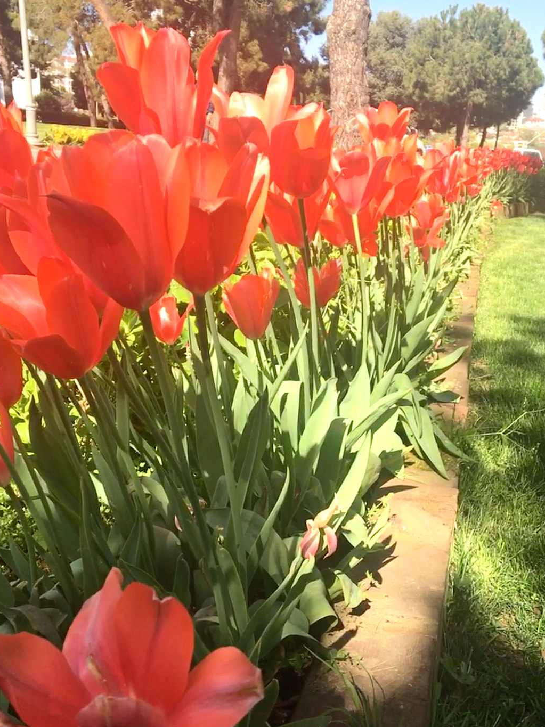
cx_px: 279
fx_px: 714
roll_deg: -3.5
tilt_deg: -18.2
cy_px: 401
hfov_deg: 41.8
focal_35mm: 34
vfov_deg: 53.9
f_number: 2.2
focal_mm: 4.15
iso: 25
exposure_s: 1/680
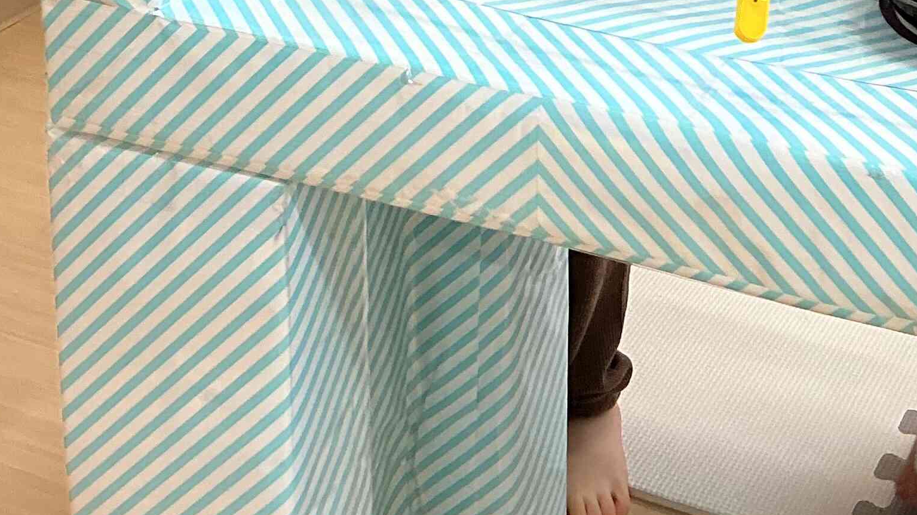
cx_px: 633
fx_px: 2018
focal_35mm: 83
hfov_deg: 25.4
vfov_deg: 13.6
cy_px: -284
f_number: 1.8
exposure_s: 1/120
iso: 64
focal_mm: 3
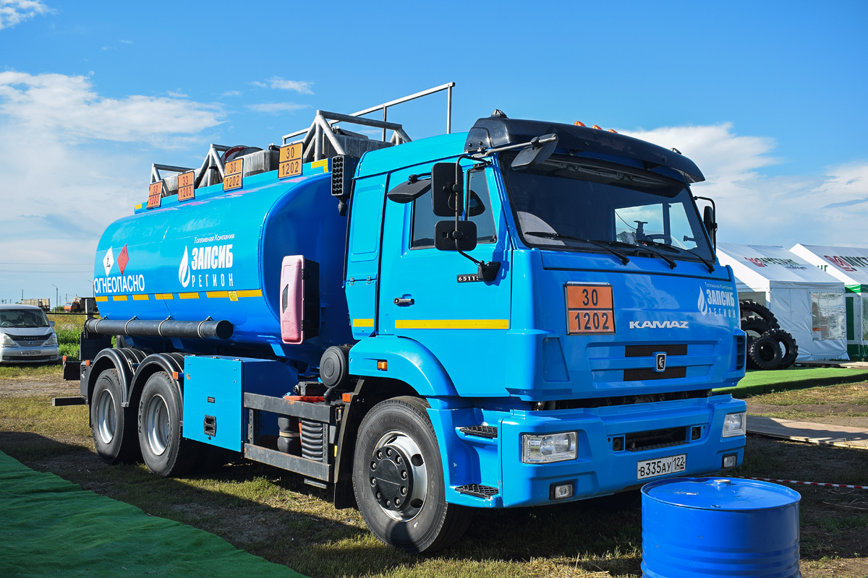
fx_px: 796
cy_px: 289
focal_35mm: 33
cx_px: 434
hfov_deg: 57.2
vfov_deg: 40.0
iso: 100
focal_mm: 22
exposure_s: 1/320
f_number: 5.6
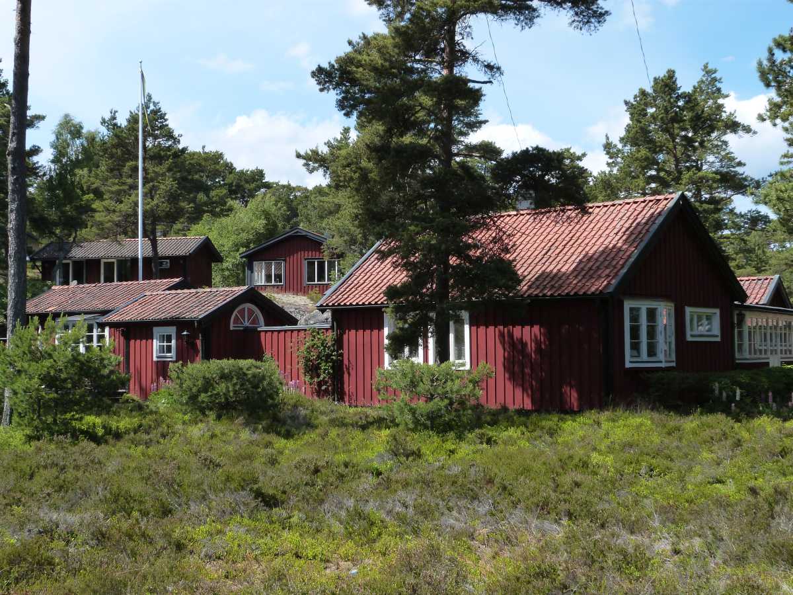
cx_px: 396
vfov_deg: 27.5
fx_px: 1214
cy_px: 298
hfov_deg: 36.2
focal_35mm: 53
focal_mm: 9.4
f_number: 5.6
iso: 160
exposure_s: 1/250
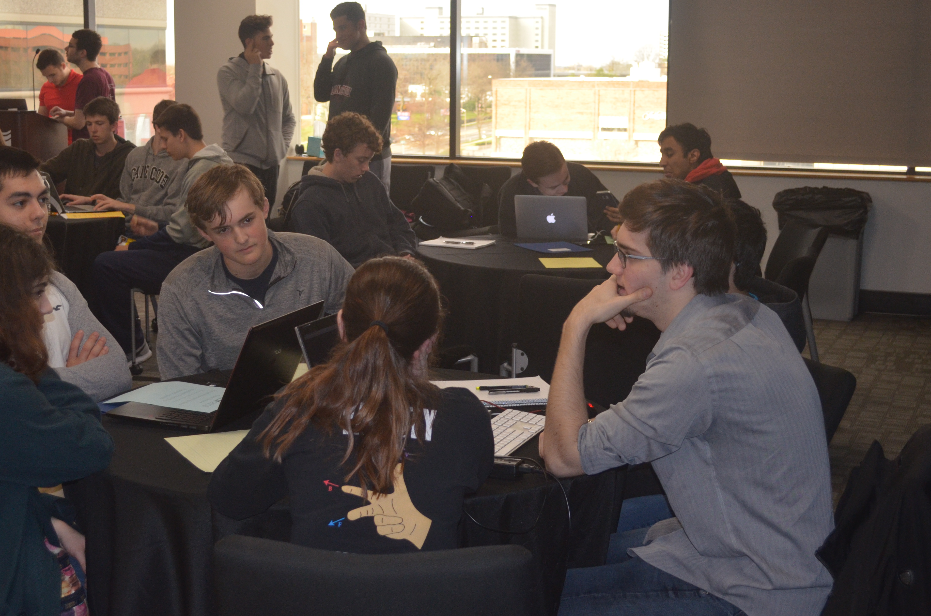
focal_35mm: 57
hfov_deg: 35.3
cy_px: 263
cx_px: 402
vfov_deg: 23.8
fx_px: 1462
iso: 800
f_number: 4.5
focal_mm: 29
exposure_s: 1/30
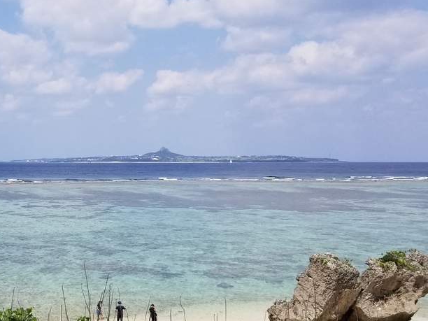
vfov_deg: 28.5
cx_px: 53
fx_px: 631
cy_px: 178
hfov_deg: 35.5
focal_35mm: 51
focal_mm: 4.25
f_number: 1.7
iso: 50
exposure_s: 1/3744
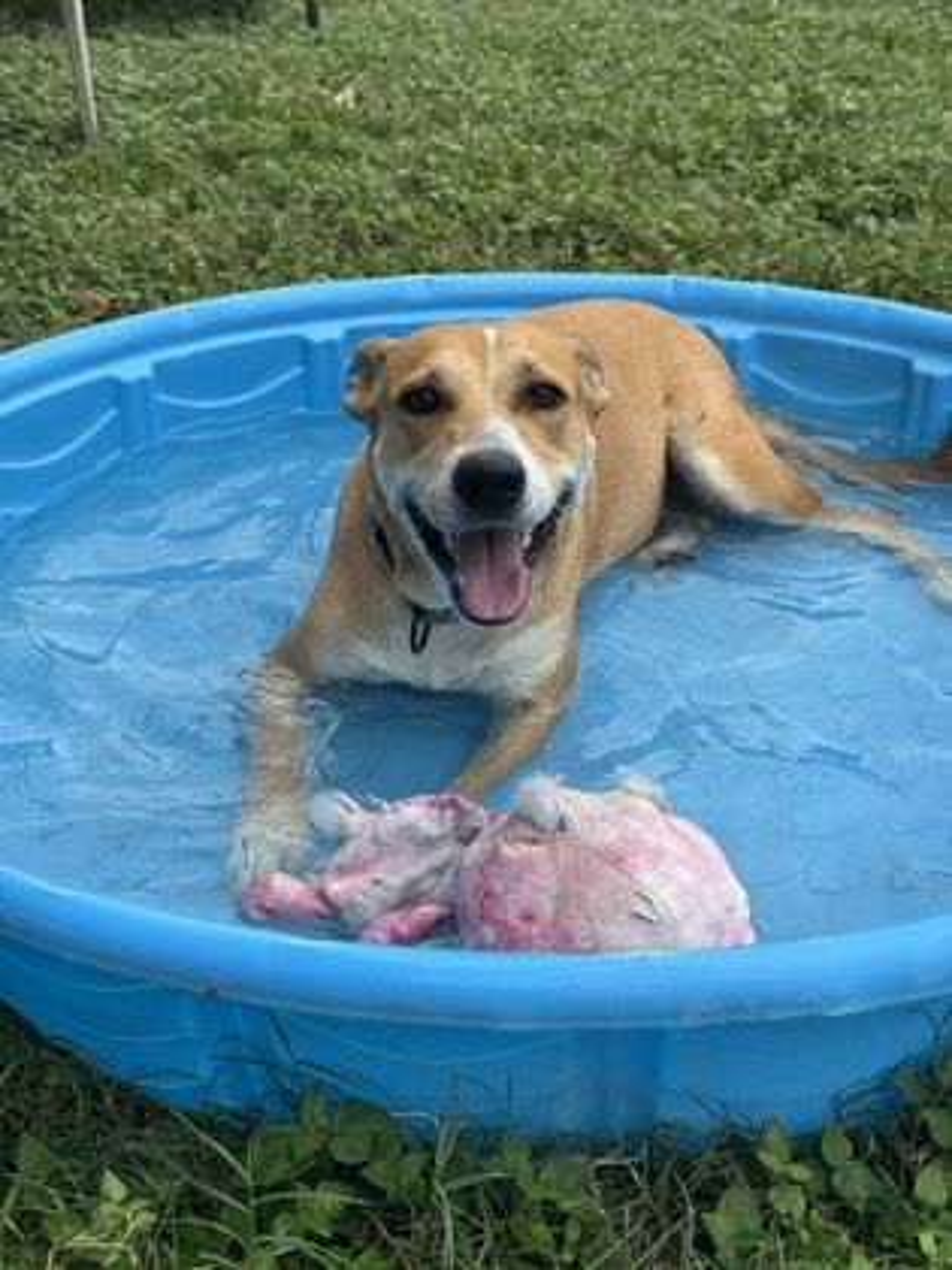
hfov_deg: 30.3
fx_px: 1760
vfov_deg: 39.7
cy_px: 635
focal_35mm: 48
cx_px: 476
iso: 64
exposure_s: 1/1869
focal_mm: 6.76
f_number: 1.78
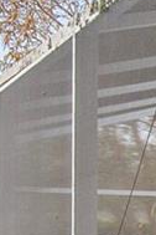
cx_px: 693
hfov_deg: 6.8
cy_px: 208
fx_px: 877
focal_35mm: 135
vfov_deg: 15.0
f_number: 9
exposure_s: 1/250
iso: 100
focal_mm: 16
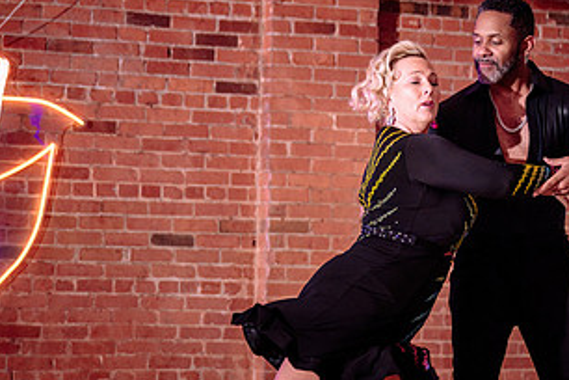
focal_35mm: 106
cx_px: 268
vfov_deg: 12.9
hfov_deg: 19.3
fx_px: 1675
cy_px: 250
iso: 1250
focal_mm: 49
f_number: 2.8
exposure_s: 1/320
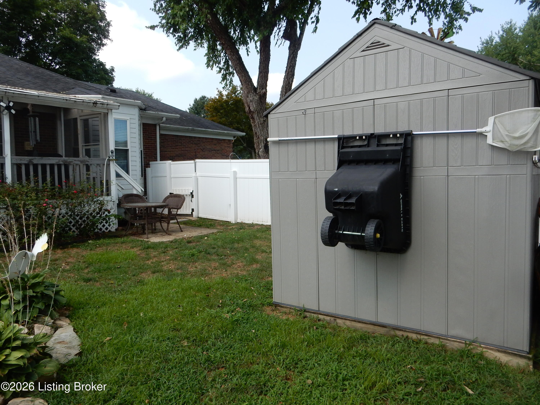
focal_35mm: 25
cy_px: 202
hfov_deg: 69.4
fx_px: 390
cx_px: 270
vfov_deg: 54.9
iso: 125
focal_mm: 4.5
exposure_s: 1/800
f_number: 3.7
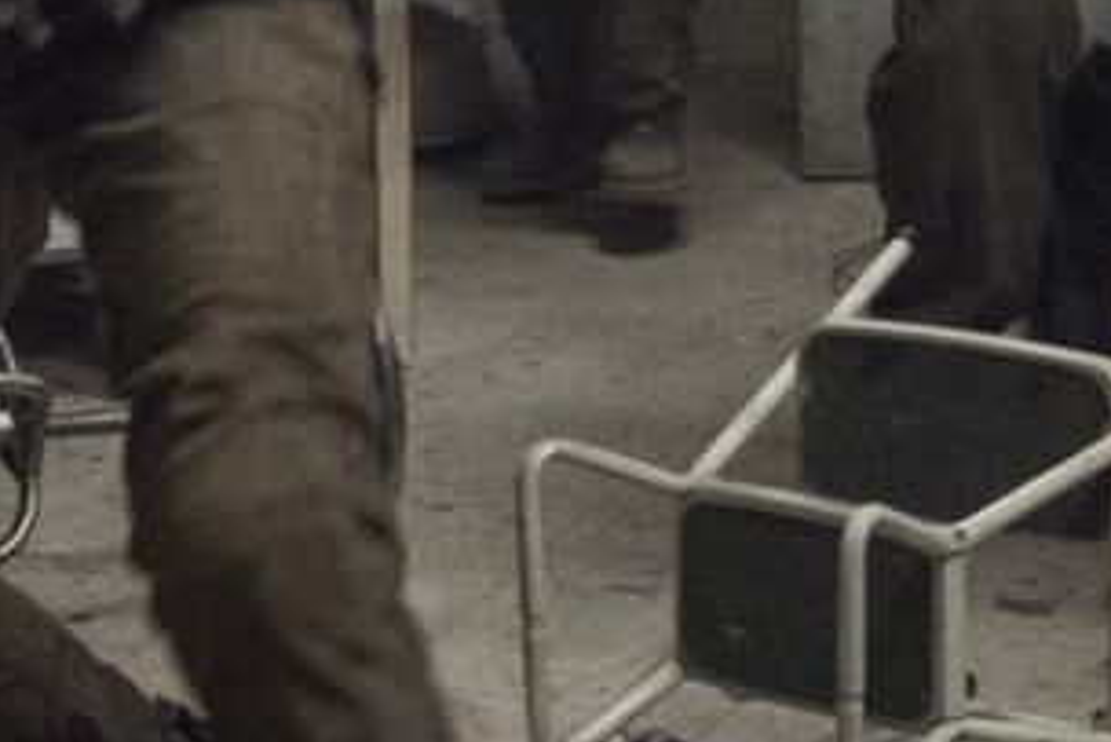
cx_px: -44
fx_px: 4261
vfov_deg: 9.7
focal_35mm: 138
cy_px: -336
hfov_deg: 14.6
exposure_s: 1/125
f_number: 2
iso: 6400
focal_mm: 23
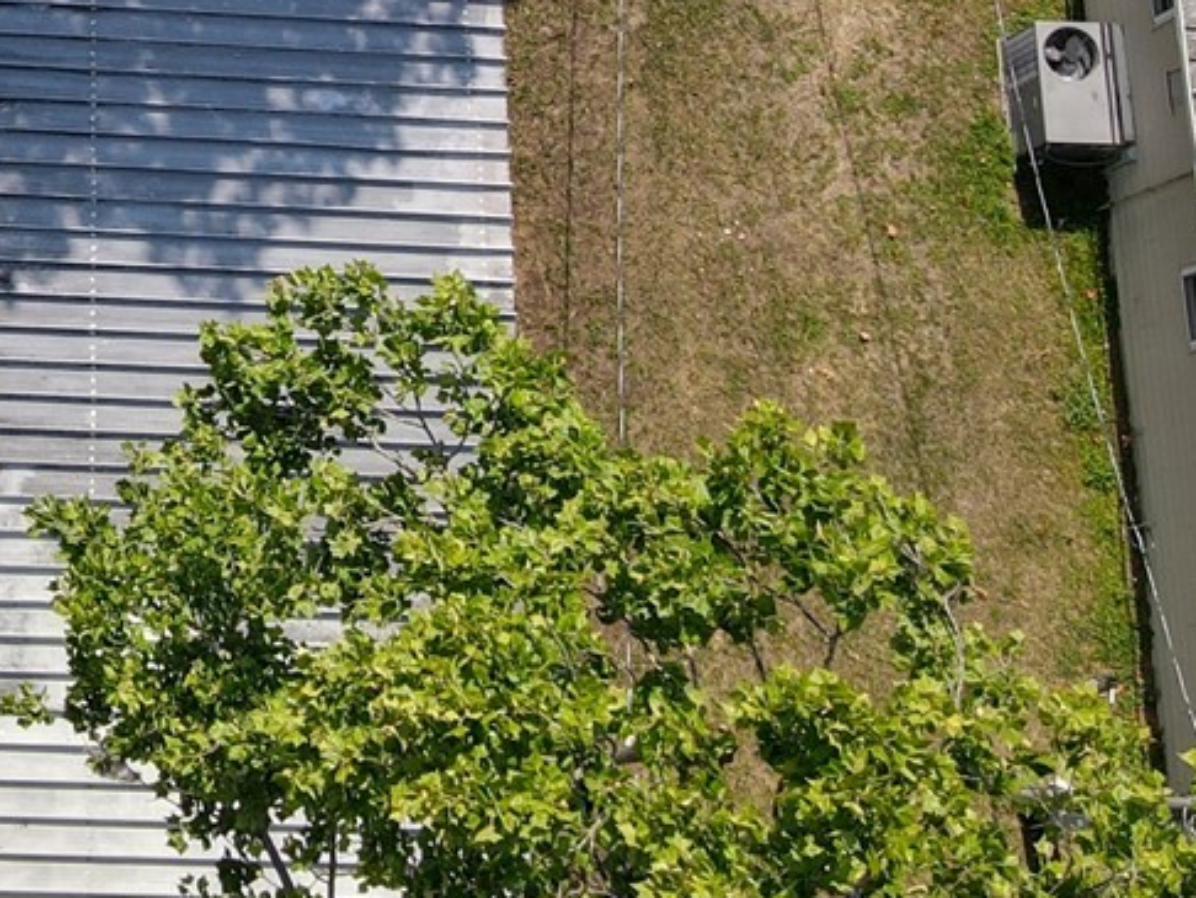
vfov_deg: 17.9
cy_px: -135
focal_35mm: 79
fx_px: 2731
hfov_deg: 22.8
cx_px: -229
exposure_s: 1/500
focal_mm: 4.5
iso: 100
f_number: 2.8
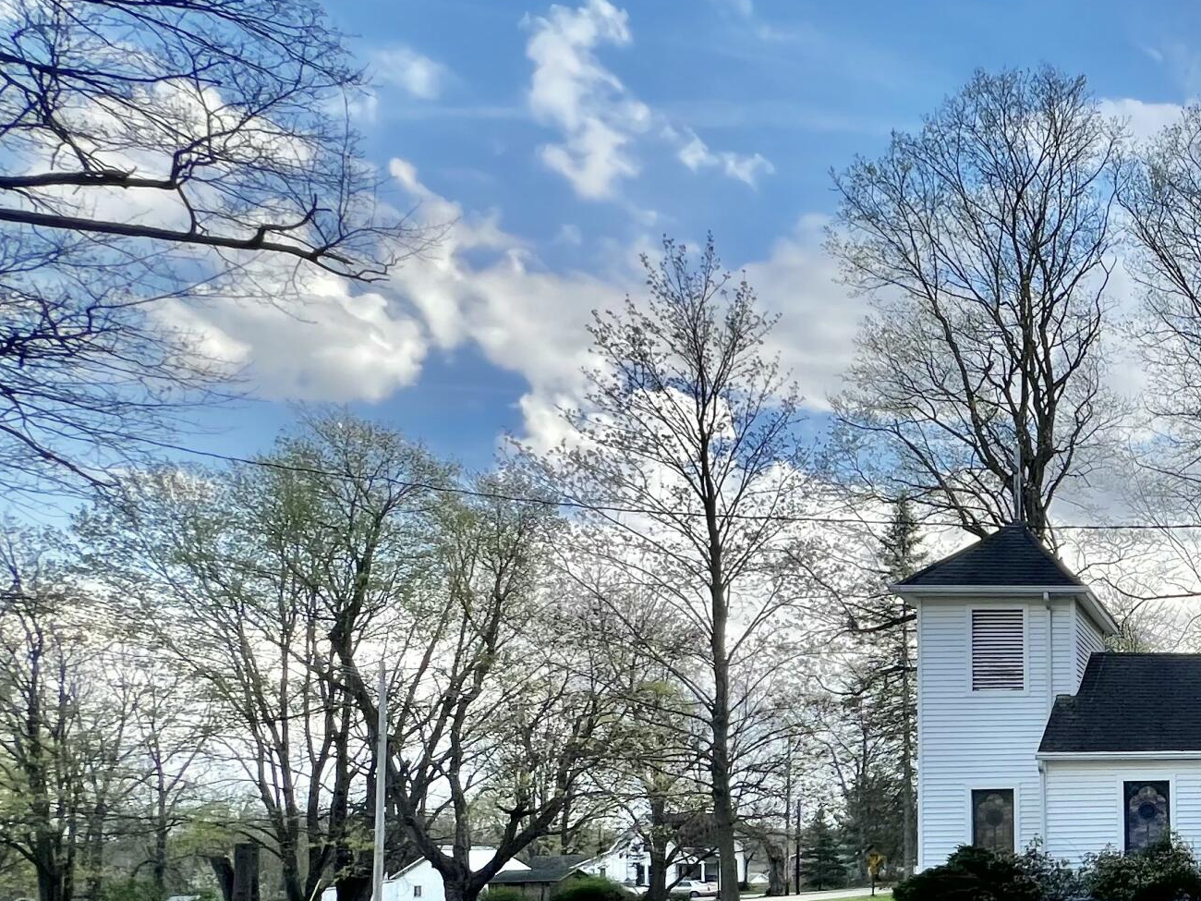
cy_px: 805
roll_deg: +1.6
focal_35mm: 30
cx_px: 1376
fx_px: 1041
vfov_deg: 43.0
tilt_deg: +2.7
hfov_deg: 43.4
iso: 32
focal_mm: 1.57
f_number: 1.8
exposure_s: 1/391
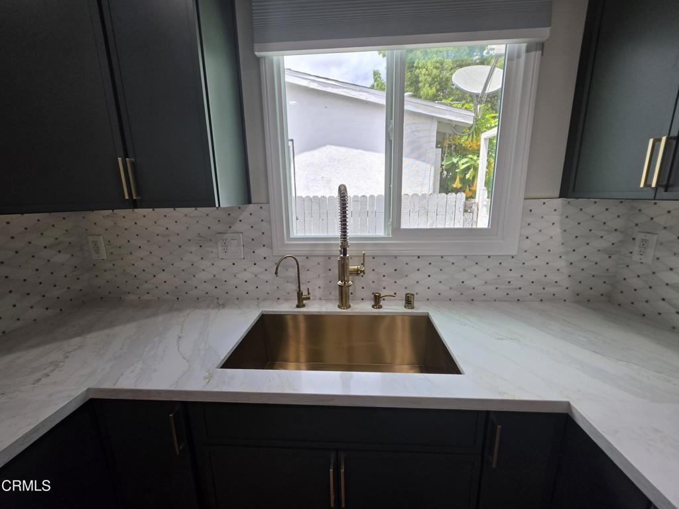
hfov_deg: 106.2
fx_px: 255
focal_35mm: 13
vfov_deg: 89.9
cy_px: 254
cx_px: 340
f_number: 1.9
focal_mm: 2.2
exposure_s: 1/253
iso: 32
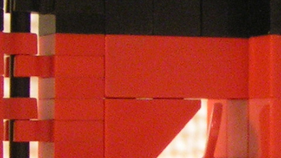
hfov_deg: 12.0
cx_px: 268
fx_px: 1327
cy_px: 120
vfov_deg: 6.8
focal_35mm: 178
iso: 200
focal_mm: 5.8
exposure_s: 1/15
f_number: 2.8
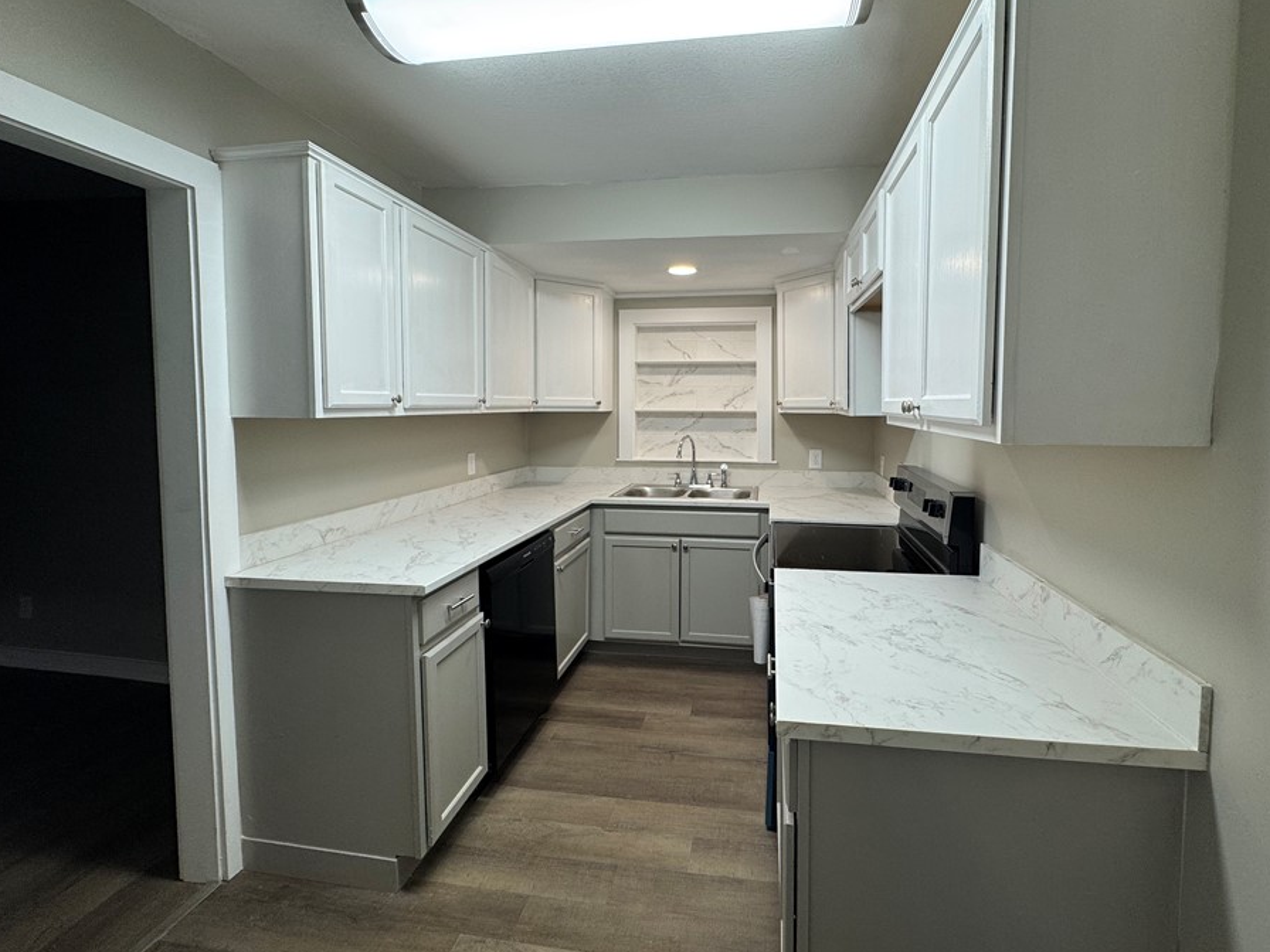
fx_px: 587
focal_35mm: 16
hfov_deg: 94.3
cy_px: 439
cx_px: 686
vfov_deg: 78.0
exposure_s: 1/120
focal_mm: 2.22
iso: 100
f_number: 2.2
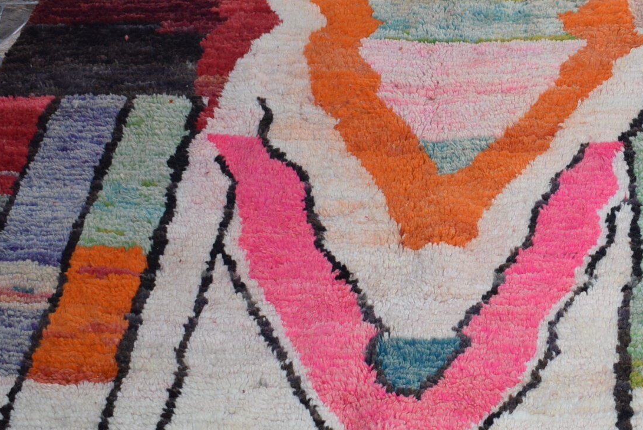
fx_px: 1544
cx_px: 559
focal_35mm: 86
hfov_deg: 23.0
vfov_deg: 15.8
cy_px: 231
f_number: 3.8
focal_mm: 21
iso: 100
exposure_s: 1/200
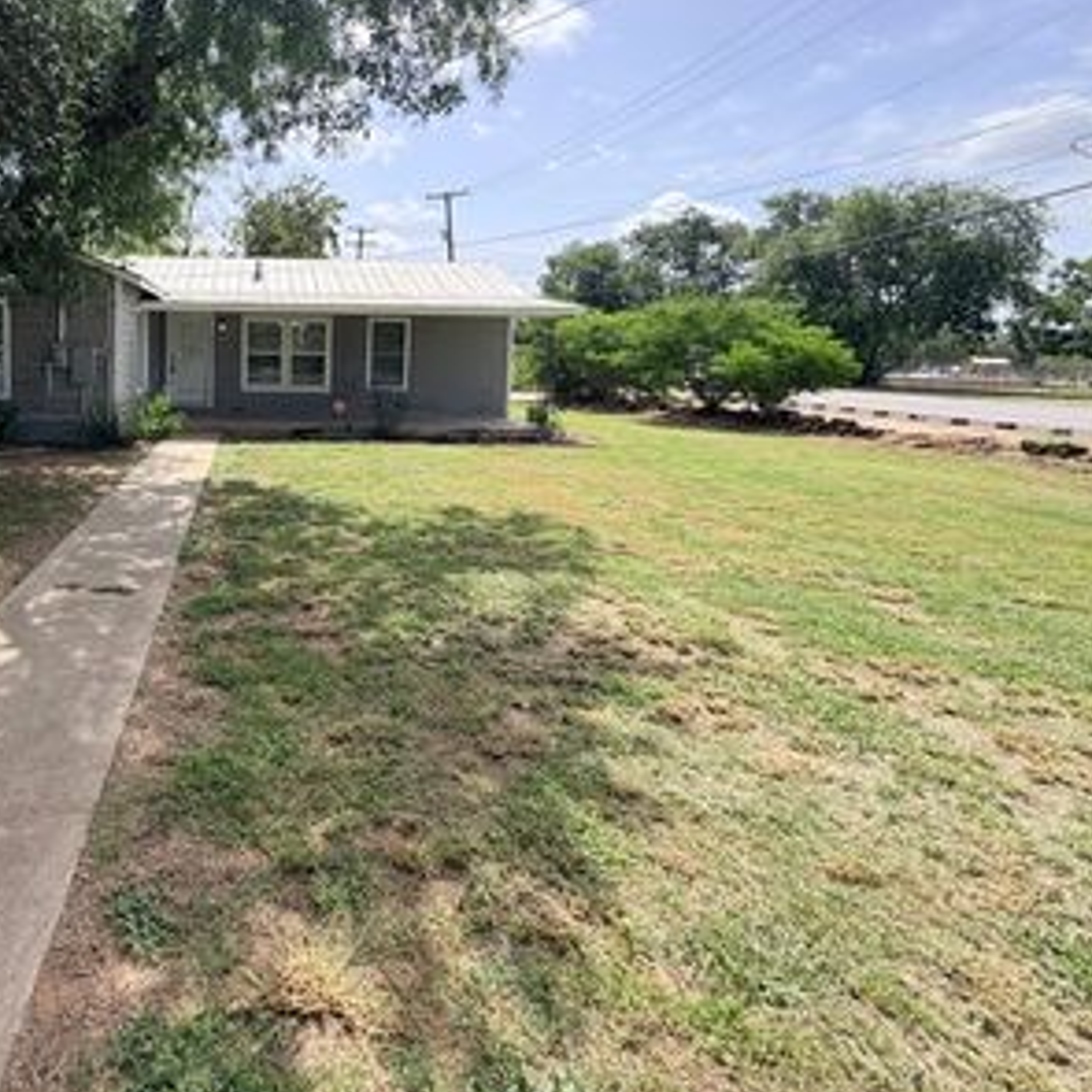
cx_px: 248
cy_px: 420
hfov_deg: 66.7
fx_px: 749
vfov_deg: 71.1
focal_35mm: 21
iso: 32
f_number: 2.2
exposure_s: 1/770
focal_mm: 2.22
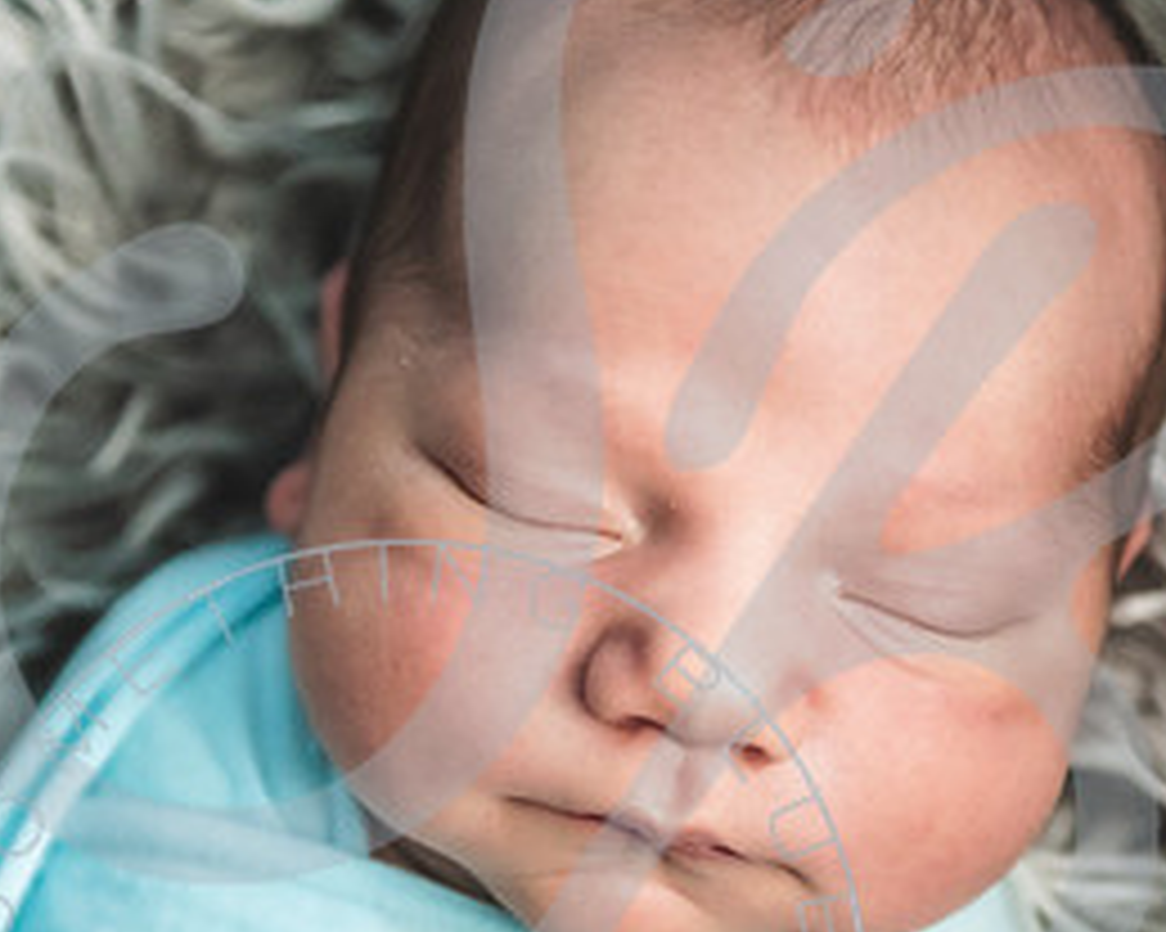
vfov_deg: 10.5
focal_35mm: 147
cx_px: 630
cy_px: 624
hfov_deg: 13.1
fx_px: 5071
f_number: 2.8
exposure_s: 1/125
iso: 1600
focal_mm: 70
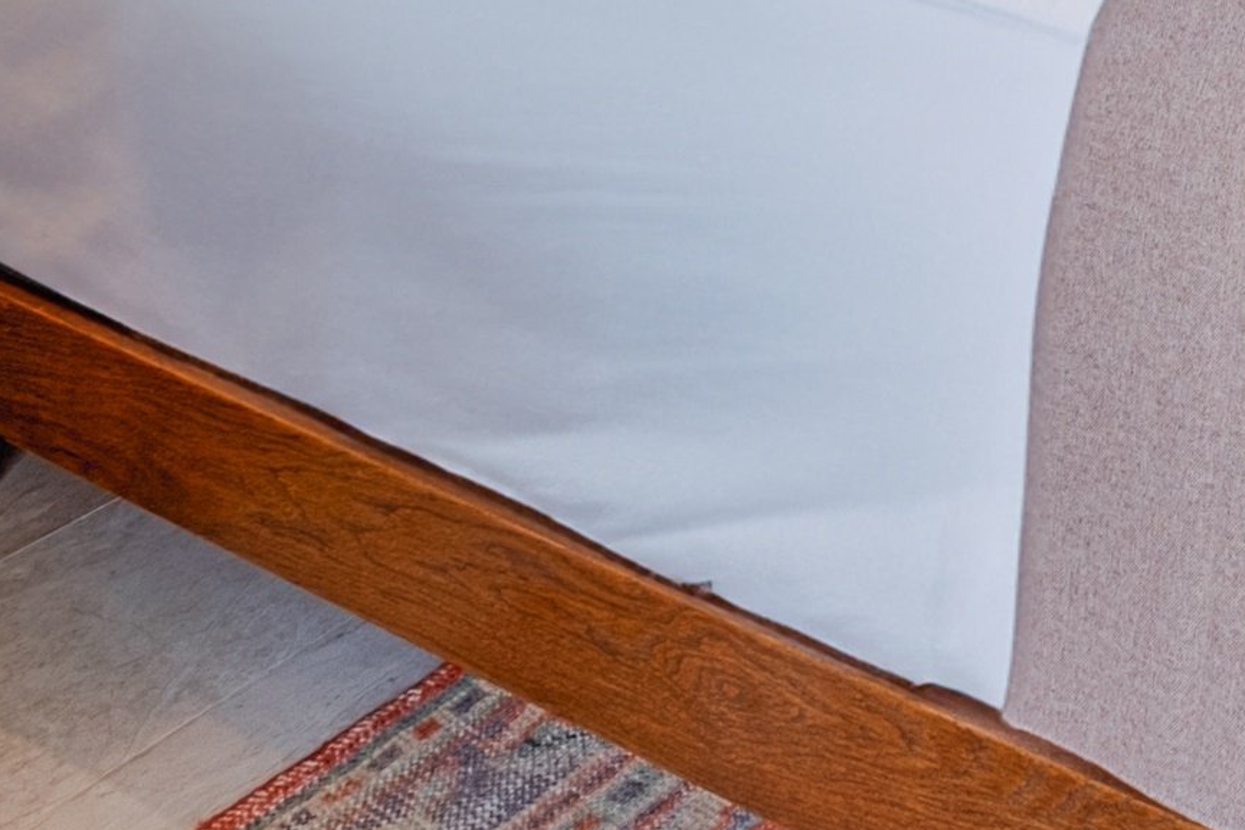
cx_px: 1808
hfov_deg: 27.8
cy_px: -567
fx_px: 1799
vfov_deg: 20.3
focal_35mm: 52
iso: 200
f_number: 13
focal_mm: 10
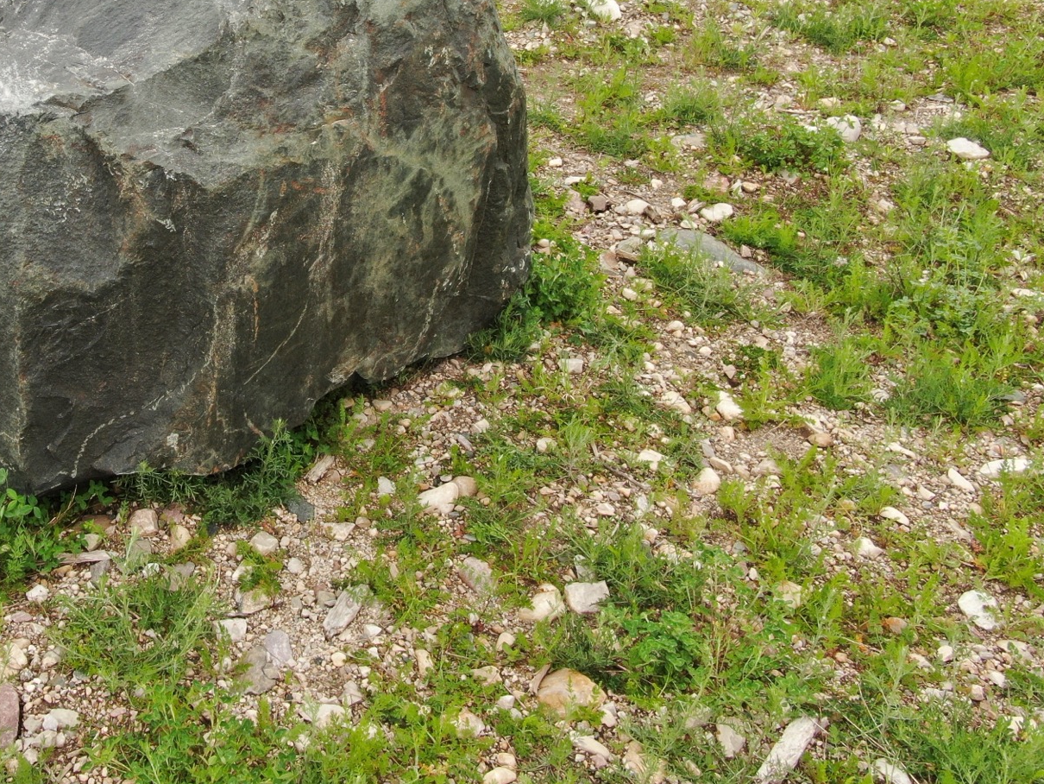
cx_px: 278
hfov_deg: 40.2
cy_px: 168
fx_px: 1388
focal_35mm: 46
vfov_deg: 30.8
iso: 100
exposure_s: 1/400
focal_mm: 5
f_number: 3
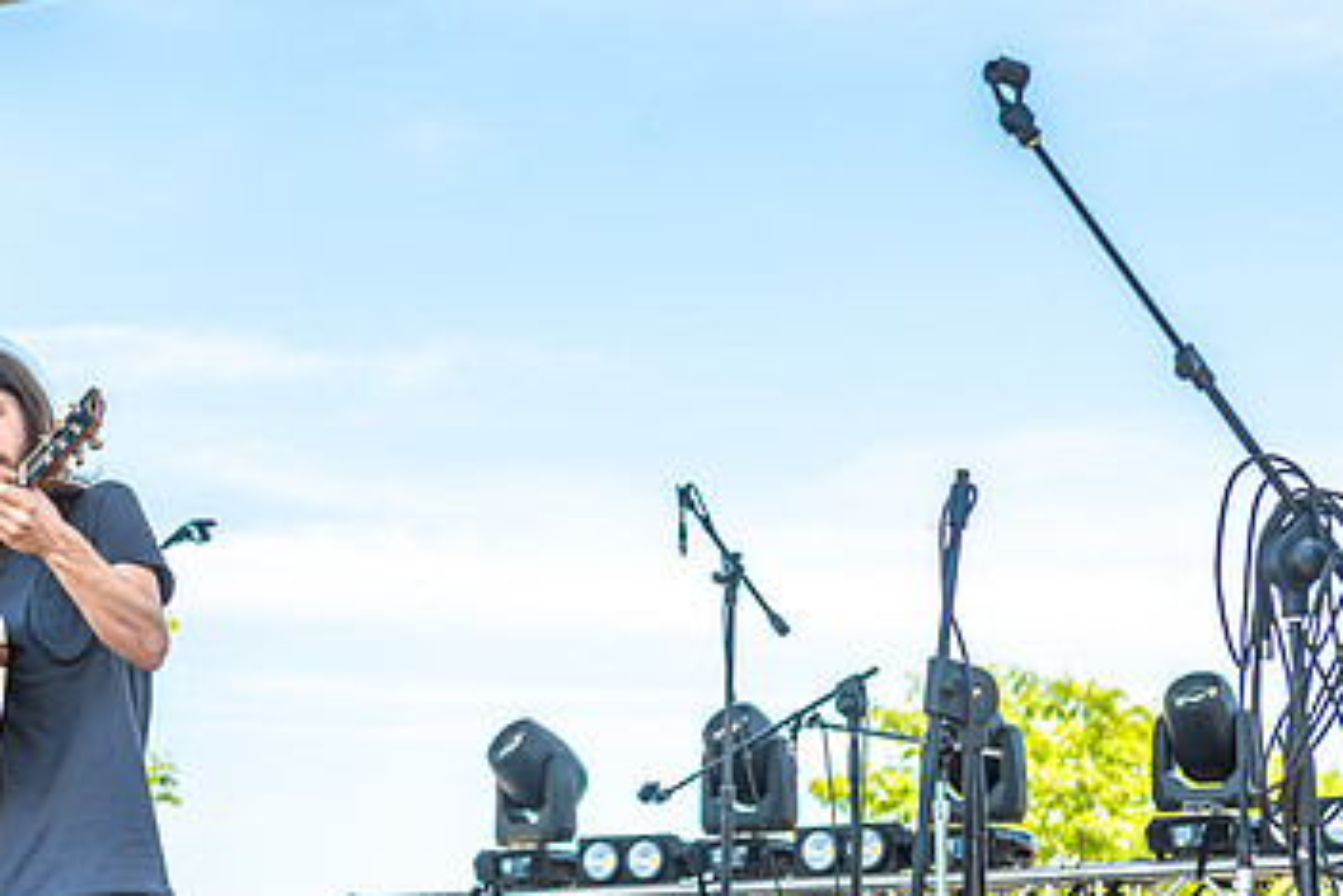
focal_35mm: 120
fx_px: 4478
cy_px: 402
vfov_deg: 11.4
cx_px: 668
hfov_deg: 17.1
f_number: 5.6
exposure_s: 1/200
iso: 100
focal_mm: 70
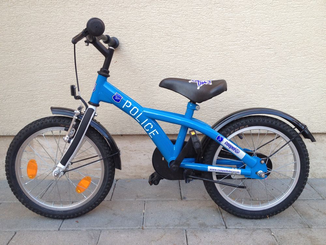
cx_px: 163
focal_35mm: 35
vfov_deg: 40.7
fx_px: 330
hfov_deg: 52.6
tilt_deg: -14.4
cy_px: 122
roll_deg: +0.1
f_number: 2.4
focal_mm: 4.28
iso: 64
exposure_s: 1/120
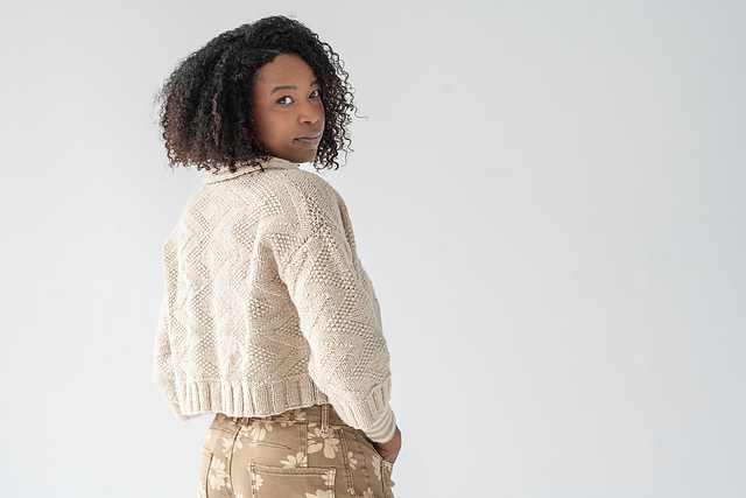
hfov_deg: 23.9
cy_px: 249
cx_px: 373
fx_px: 1762
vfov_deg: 16.1
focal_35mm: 85
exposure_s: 1/250
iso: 800
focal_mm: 85
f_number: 7.1
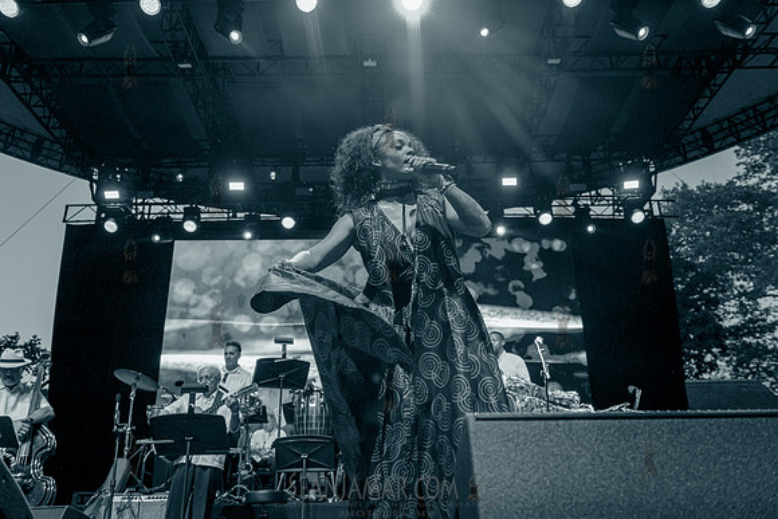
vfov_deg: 42.2
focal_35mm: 31
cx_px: 389
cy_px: 260
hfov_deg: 60.1
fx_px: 673
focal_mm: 31
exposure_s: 1/800
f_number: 4
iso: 4000
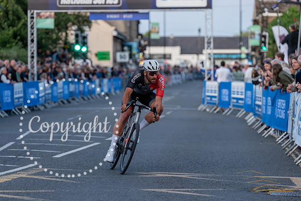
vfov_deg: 8.5
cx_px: 150
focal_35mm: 162
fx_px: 1355
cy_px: 100
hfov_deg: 12.7
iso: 2500
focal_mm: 162
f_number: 3.5
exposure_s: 1/800
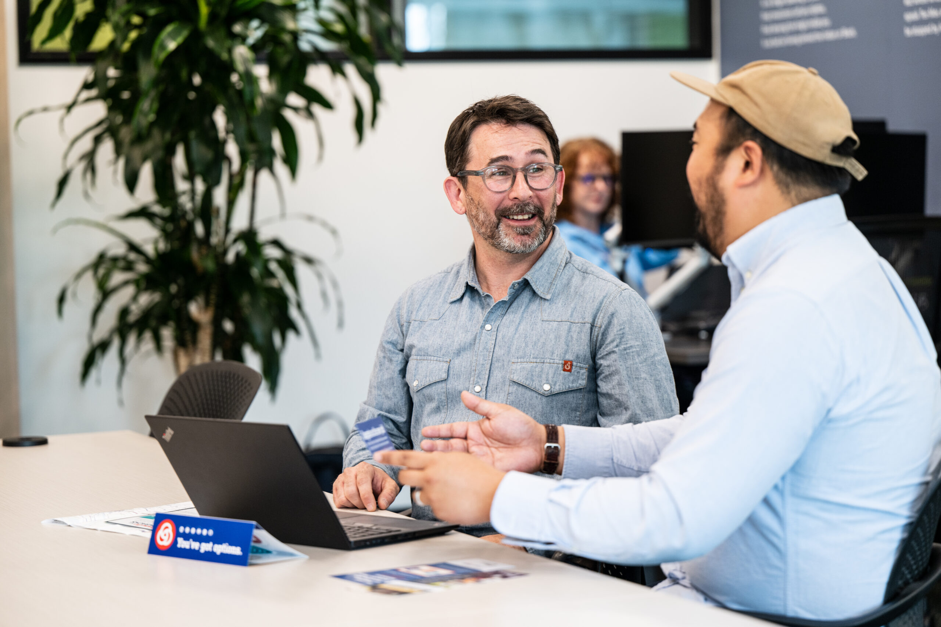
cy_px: 314
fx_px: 2509
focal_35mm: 96
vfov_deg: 14.3
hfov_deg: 21.2
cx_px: 470
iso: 400
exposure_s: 1/160
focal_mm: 96
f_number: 2.8
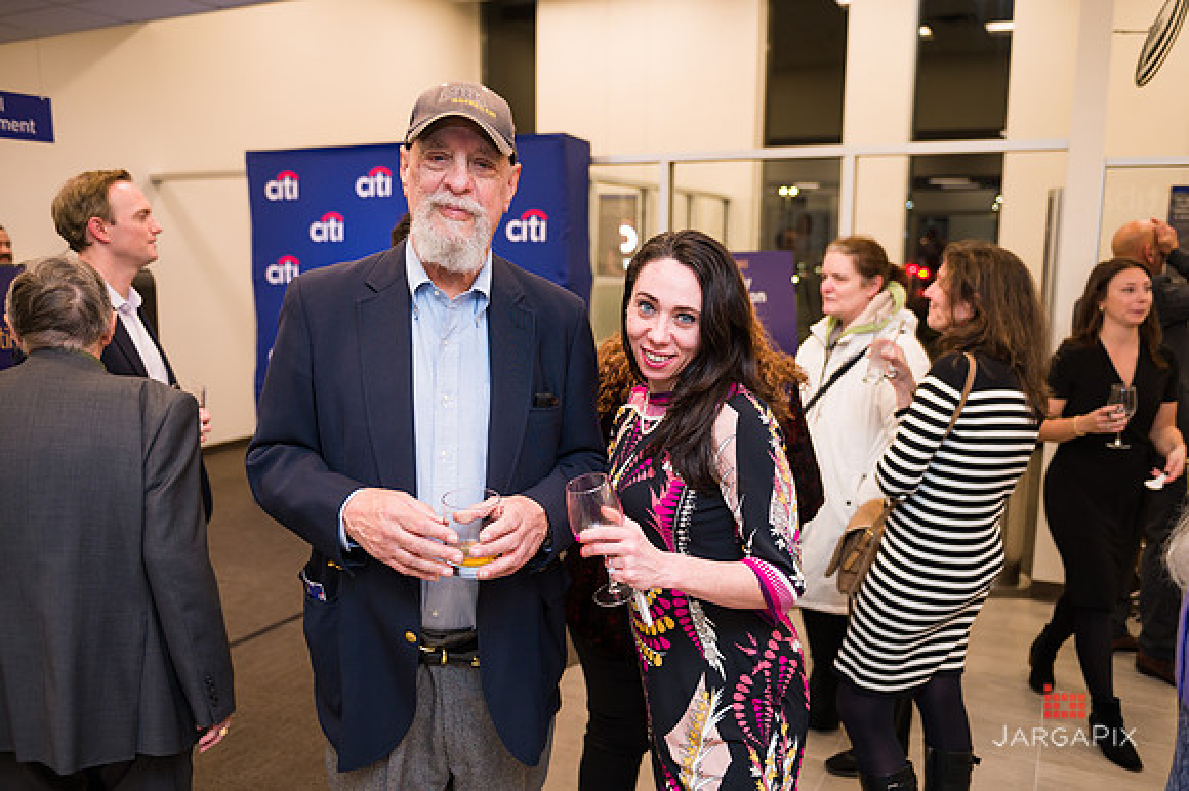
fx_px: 957
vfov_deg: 44.9
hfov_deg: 63.7
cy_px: 396
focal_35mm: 29
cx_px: 594
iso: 400
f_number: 3.2
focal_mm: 29
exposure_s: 1/100
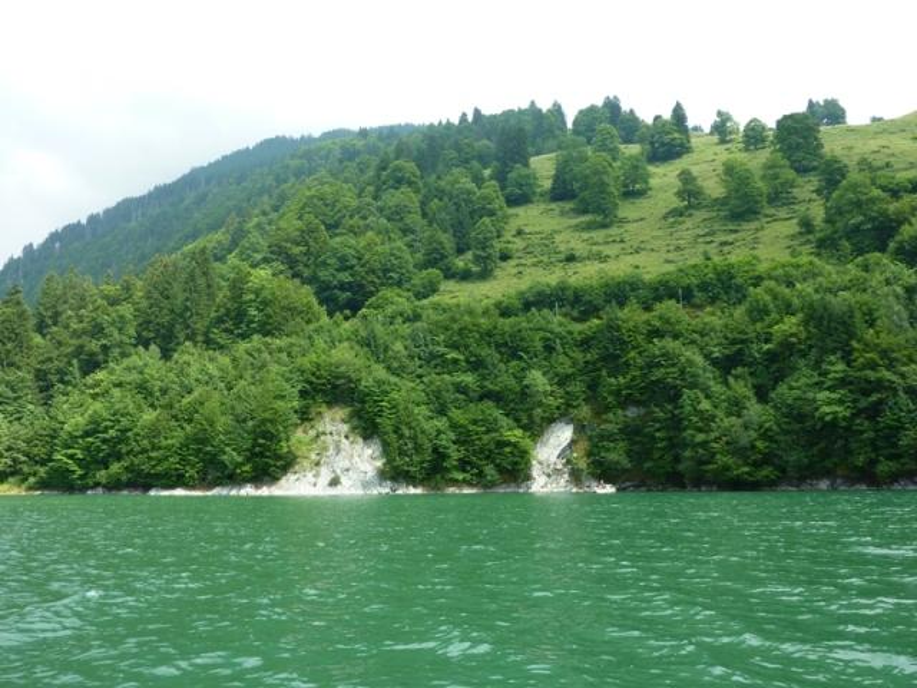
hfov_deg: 69.4
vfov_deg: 54.9
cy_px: 344
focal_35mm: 25
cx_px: 458
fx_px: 662
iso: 80
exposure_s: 1/200
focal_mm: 4.1
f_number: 4
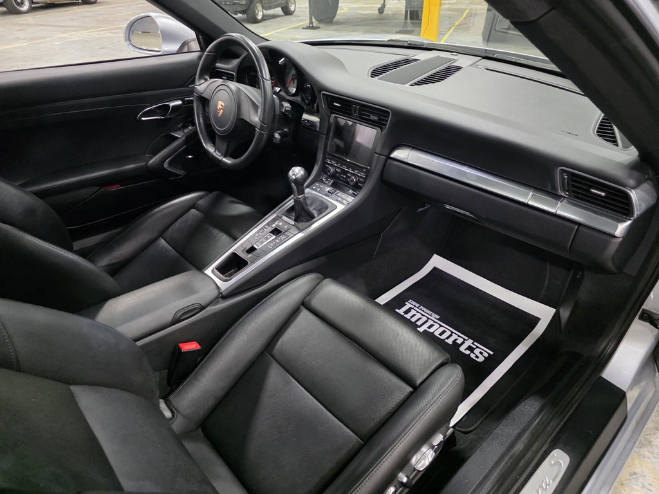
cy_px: 247
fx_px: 438
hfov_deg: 73.9
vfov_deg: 58.9
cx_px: 330
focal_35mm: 23
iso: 2000
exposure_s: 1/120
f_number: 1.7
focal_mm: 6.3
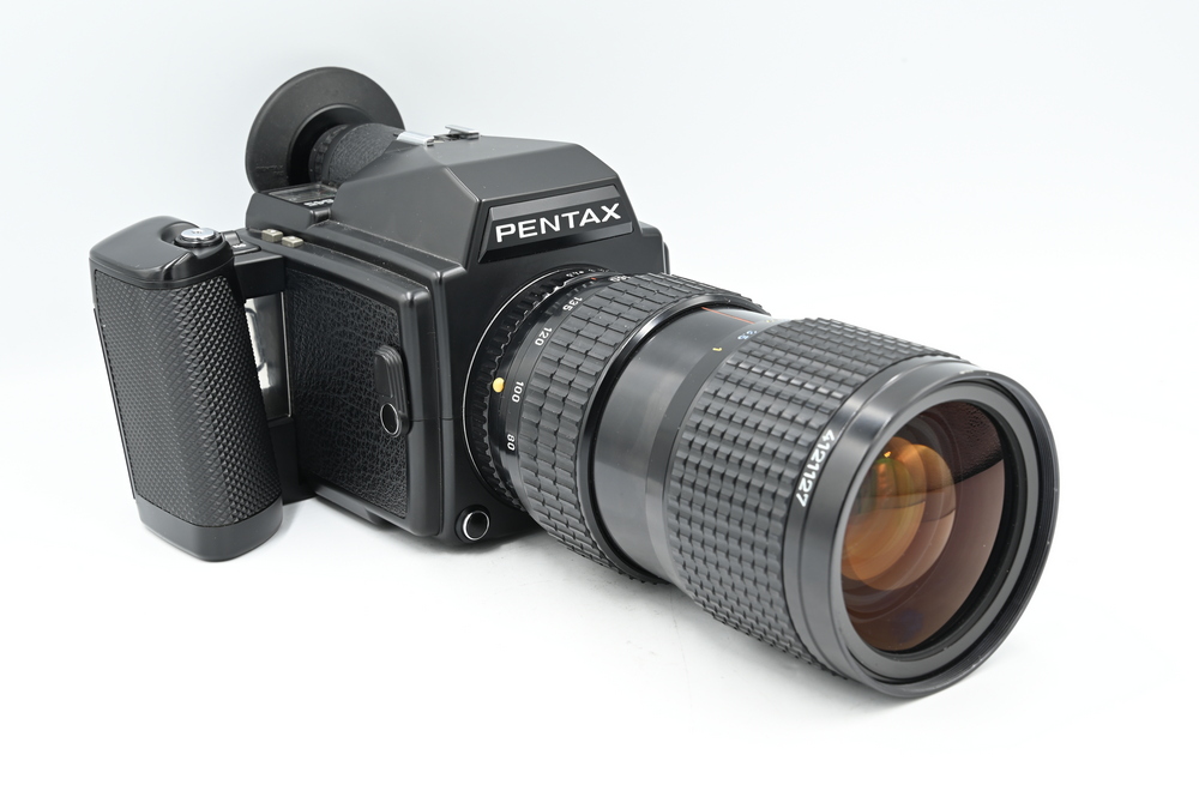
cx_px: 600
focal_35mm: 60
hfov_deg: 33.4
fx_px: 1997
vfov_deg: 22.6
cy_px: 398
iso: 200
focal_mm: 60
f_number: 14
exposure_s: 1/13
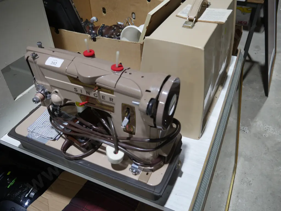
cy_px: 106
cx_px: 140
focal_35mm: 30
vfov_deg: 46.8
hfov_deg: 60.0
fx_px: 244
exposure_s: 1/80
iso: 200
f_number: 3.6
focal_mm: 15
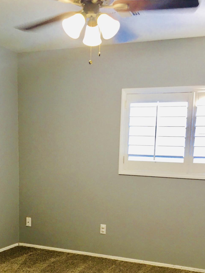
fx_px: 355
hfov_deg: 32.2
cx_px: 109
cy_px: 208
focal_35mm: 45
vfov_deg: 40.8
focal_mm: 4.15
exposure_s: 1/30
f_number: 2.2
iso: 64
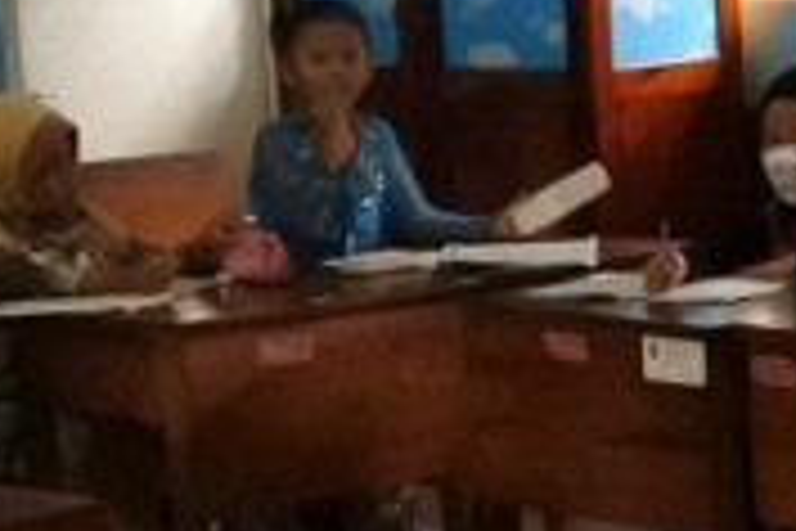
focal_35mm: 146
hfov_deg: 13.8
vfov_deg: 9.3
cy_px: 515
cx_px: 881
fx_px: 3228
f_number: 4
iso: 6400
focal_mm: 14.3
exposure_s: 1/200
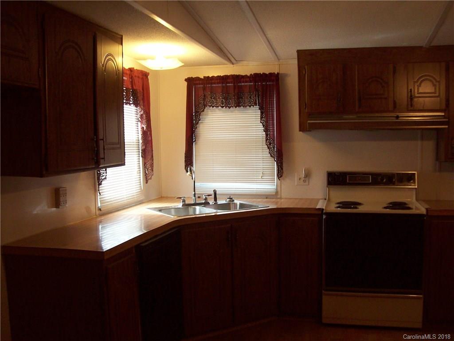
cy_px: 170
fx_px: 472
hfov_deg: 51.4
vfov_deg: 39.7
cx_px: 227
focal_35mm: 36
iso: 200
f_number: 2.7
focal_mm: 6
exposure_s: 1/64
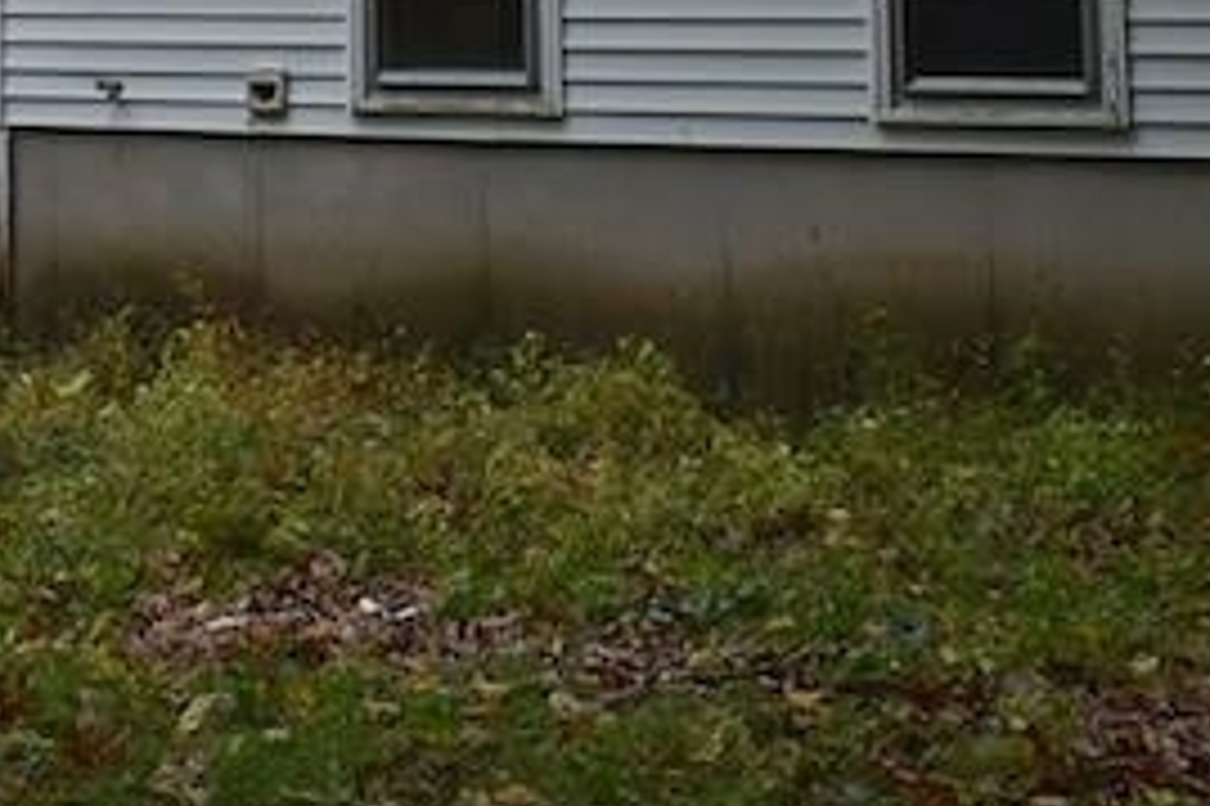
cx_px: -121
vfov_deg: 10.7
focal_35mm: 120
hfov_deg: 16.6
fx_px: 4027
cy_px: -651
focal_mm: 21
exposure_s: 1/250
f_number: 5.6
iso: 360
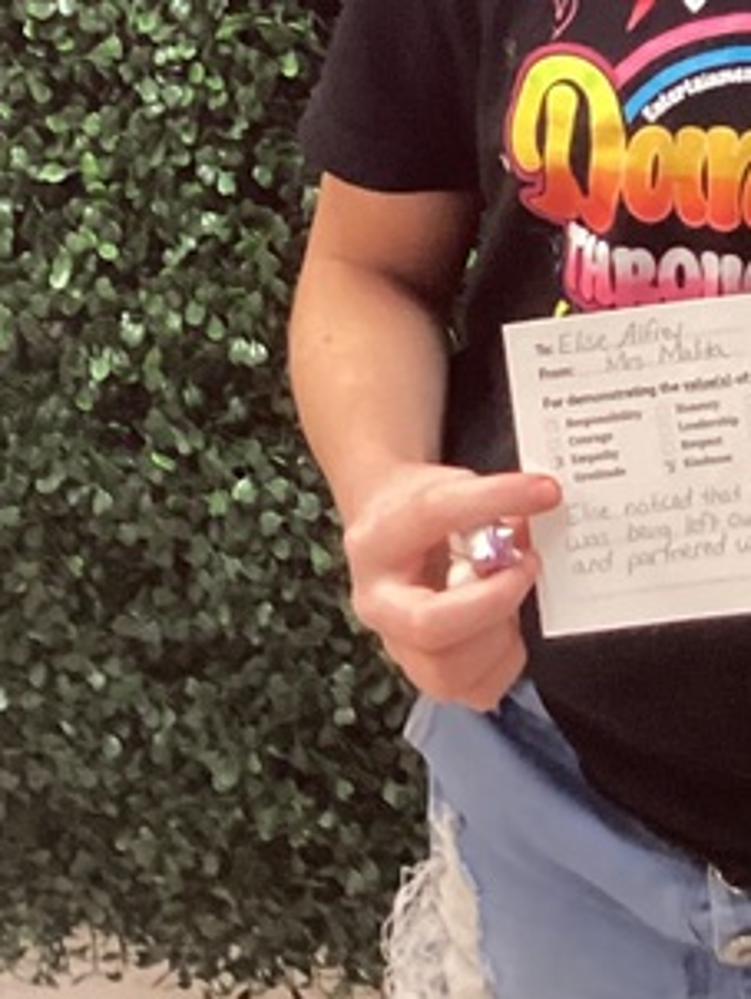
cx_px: 708
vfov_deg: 16.5
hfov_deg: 14.0
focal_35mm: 105
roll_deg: +0.6
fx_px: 3033
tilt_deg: -5.9
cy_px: -635
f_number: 2.4
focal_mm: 3.3
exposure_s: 1/33
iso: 320
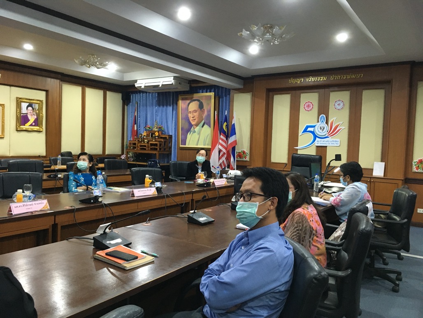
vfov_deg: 48.2
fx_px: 354
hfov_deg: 61.7
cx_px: 212
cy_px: 159
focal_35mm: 29
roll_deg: -1.4
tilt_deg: -3.8
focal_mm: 4.15
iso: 200
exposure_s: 1/33
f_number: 2.2
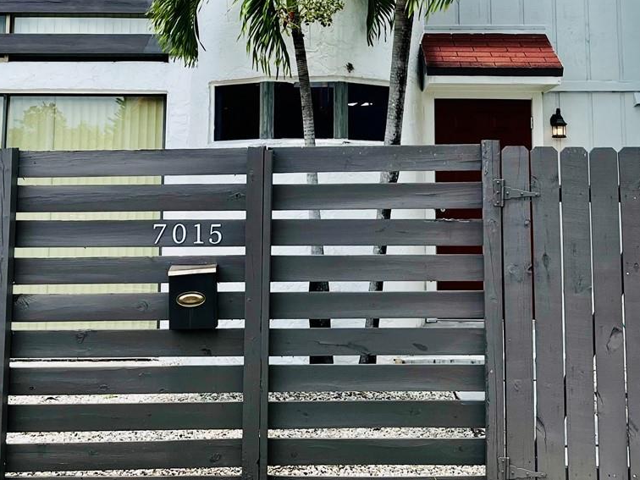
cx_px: 341
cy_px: 73
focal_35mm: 55
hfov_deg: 34.9
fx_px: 1017
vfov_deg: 25.9
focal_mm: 5.1
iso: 50
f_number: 1.6
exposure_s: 1/1558
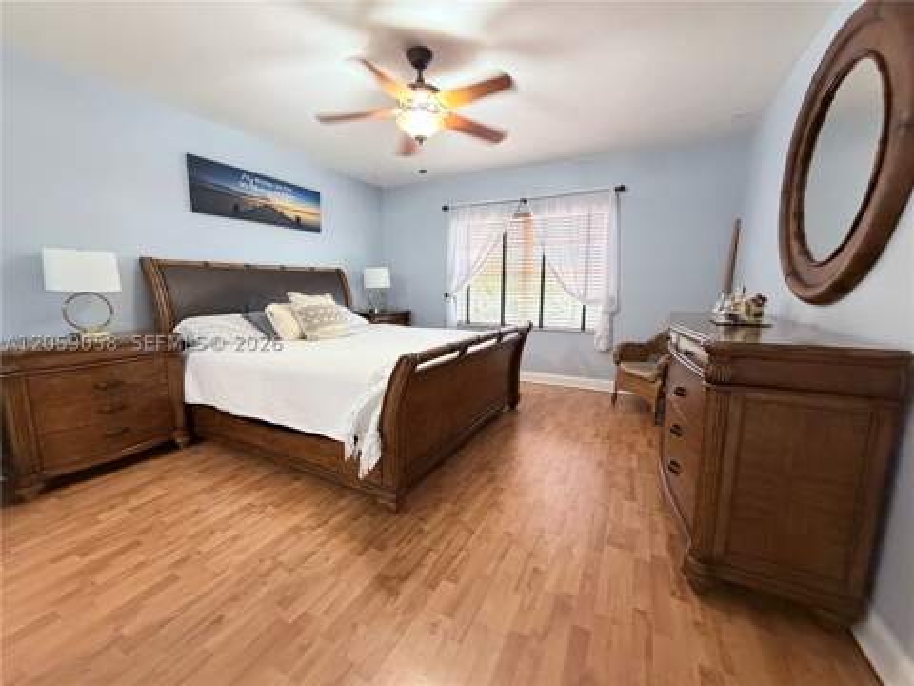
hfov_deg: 102.1
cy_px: 343
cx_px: 457
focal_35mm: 14
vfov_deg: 85.7
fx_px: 370
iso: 800
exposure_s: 1/60
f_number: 2.2
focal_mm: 2.22
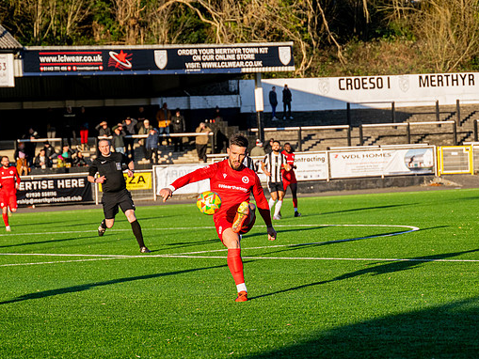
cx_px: 237
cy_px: 179
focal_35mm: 161
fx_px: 2228
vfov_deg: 9.2
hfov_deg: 12.3
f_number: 4
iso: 400
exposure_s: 1/2000
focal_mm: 98
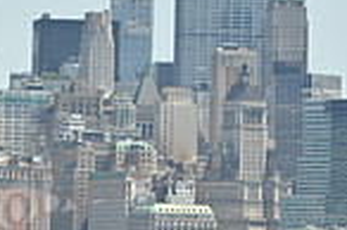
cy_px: 108
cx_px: -240
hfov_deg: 5.2
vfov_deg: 3.5
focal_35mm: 389
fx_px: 3745
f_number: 8
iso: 320
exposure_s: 1/1250
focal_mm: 98
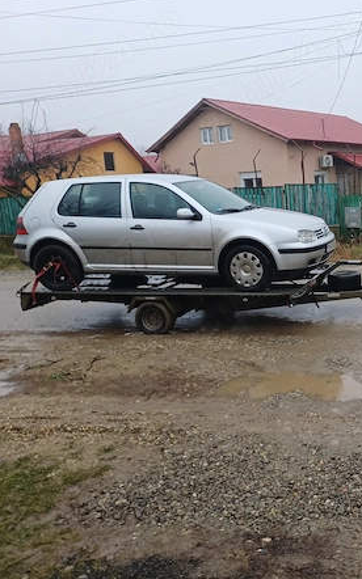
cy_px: 288
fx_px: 569
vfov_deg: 54.0
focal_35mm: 36
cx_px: 371
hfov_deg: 32.2
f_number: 1.8
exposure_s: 1/133
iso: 50
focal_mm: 4.65
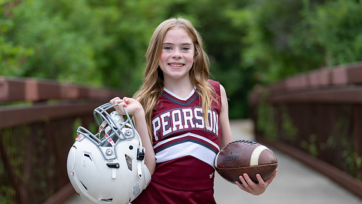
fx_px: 749
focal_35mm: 78
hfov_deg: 27.2
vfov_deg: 15.5
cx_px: 187
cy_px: 132
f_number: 1.2
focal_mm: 50
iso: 100
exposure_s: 1/1000
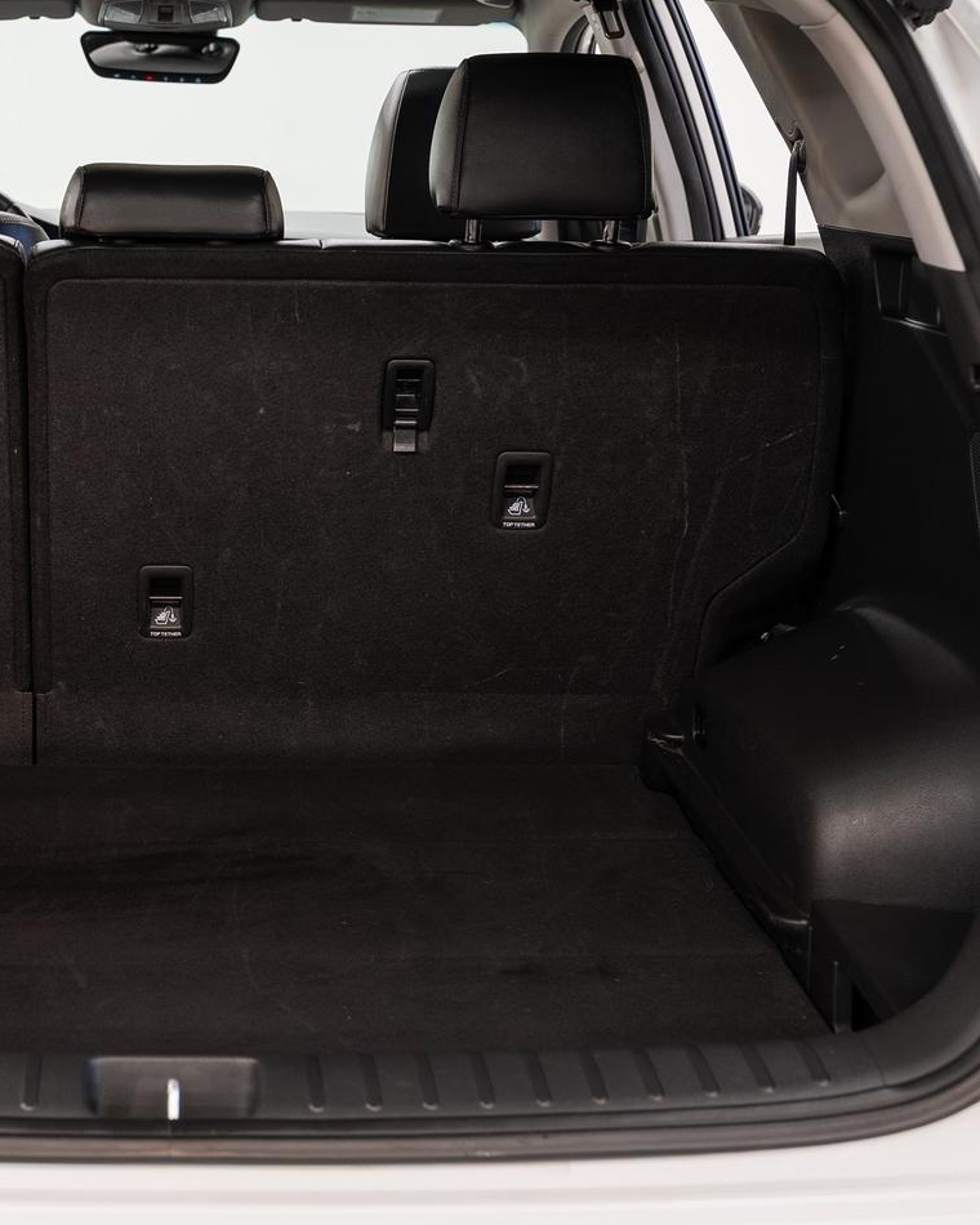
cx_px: 177
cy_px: 611
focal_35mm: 62
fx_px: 2248
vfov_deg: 30.5
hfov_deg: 24.2
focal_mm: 43.6
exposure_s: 1/2
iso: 100
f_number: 5.6
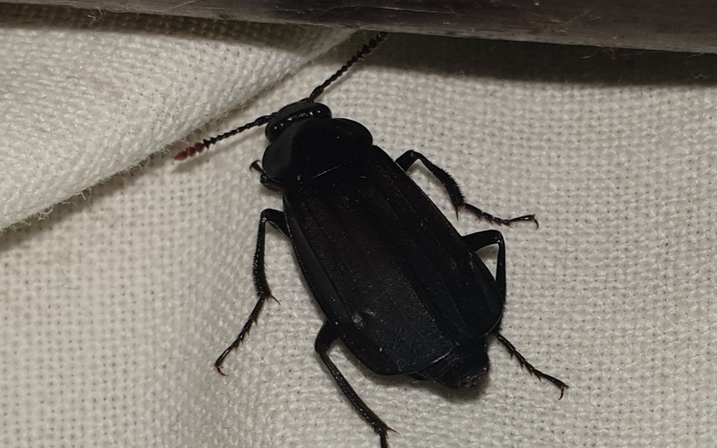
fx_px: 547
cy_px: 263
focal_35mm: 28
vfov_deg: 44.3
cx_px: 356
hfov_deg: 66.5
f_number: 2.4
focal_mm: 4.3
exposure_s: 1/1458
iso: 50
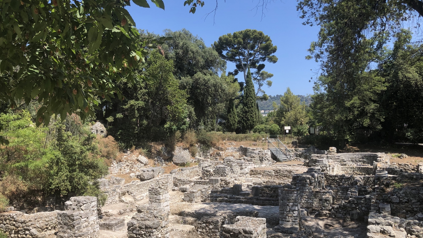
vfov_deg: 37.6
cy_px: 144
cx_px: 210
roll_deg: +0.3
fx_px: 348
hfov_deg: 62.6
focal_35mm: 31
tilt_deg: -1.1
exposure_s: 1/1263
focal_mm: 3.99
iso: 20
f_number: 1.8
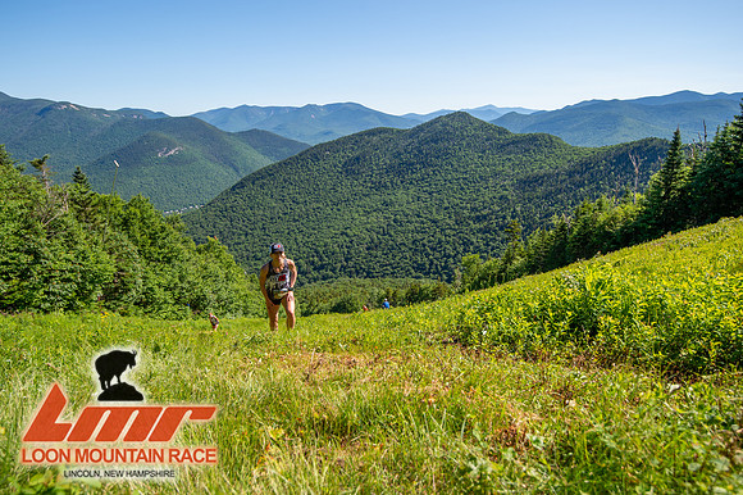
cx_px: 372
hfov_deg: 73.8
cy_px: 248
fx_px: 495
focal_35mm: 24
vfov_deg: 53.1
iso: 100
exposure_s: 1/500
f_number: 5
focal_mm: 24
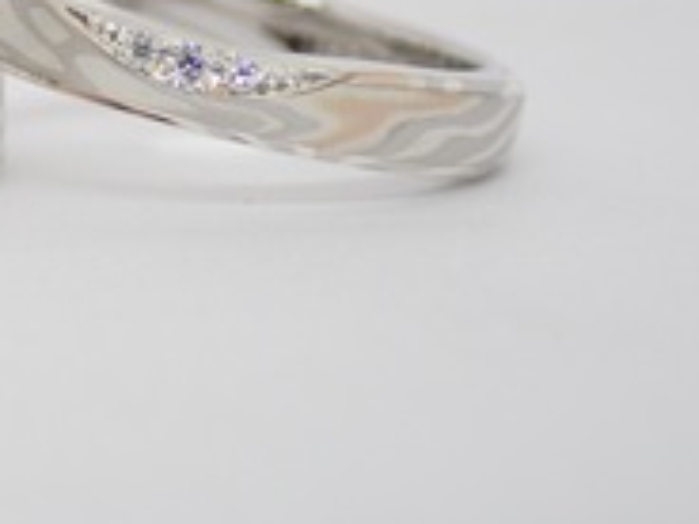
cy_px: 112
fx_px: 3796
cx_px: -87
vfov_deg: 7.9
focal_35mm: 188
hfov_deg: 10.4
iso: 200
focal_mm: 13.65
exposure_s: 1/125
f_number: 4.1
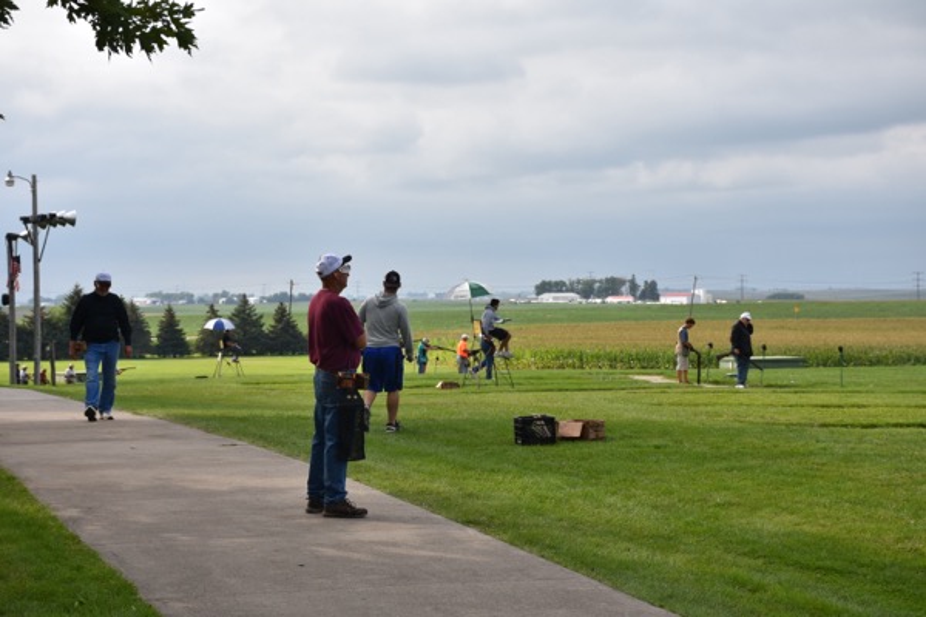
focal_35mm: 90
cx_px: 463
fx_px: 2315
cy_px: 308
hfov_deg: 22.6
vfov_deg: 15.2
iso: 100
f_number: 10
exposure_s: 1/250
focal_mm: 60
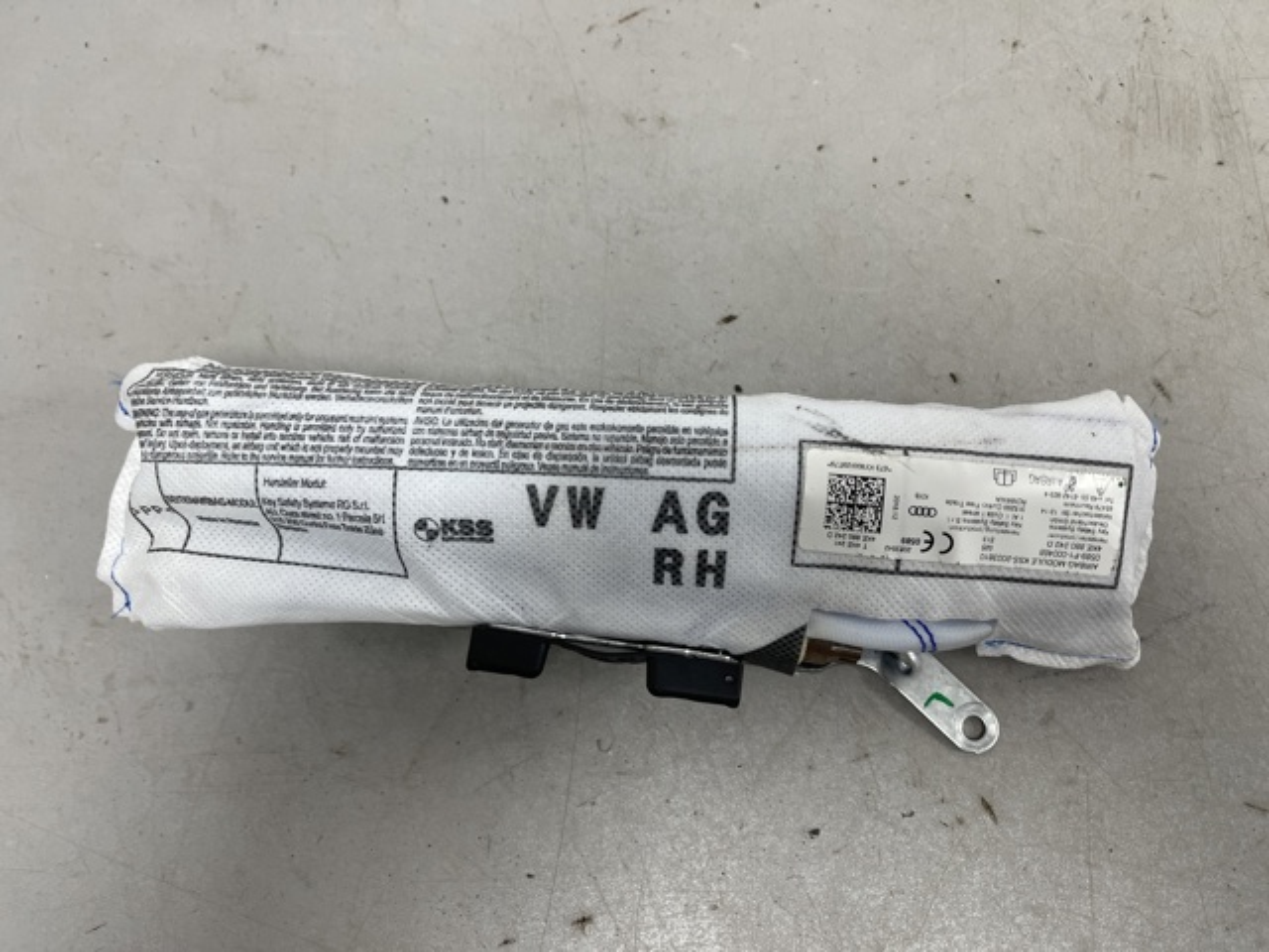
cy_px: 476
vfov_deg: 54.9
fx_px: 916
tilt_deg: -73.5
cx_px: 634
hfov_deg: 69.4
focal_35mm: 25
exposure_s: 1/100
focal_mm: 5.1
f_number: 1.6
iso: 100
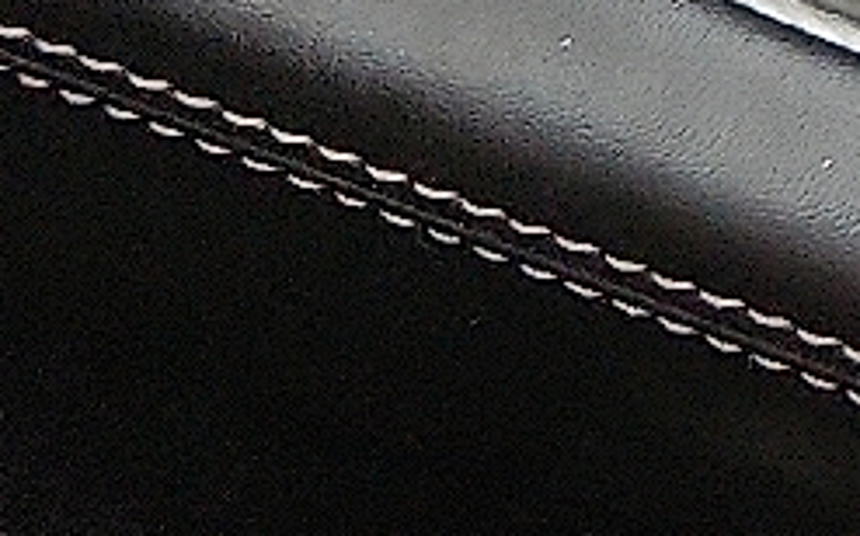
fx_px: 3701
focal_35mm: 158
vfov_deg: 7.7
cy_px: -710
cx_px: 1682
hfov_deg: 11.9
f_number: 1.8
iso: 253
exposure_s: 1/59.2
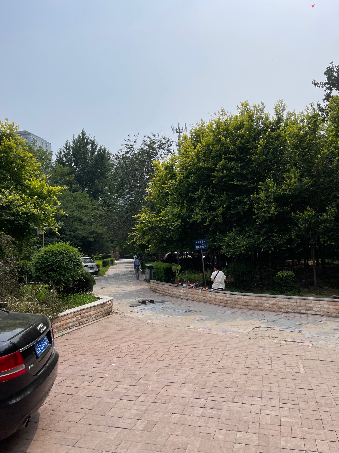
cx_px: 170
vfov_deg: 67.3
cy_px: 226
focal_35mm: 26
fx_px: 339
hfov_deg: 53.1
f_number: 1.6
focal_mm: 5.1
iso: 50
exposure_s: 1/8547
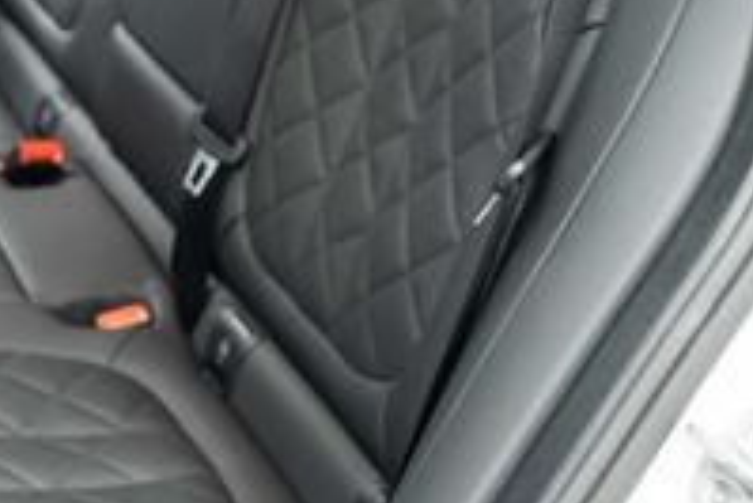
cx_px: 254
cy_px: 51
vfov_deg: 15.1
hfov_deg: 22.5
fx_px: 1884
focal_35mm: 90
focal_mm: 28
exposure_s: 1/40
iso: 1600
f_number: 3.2
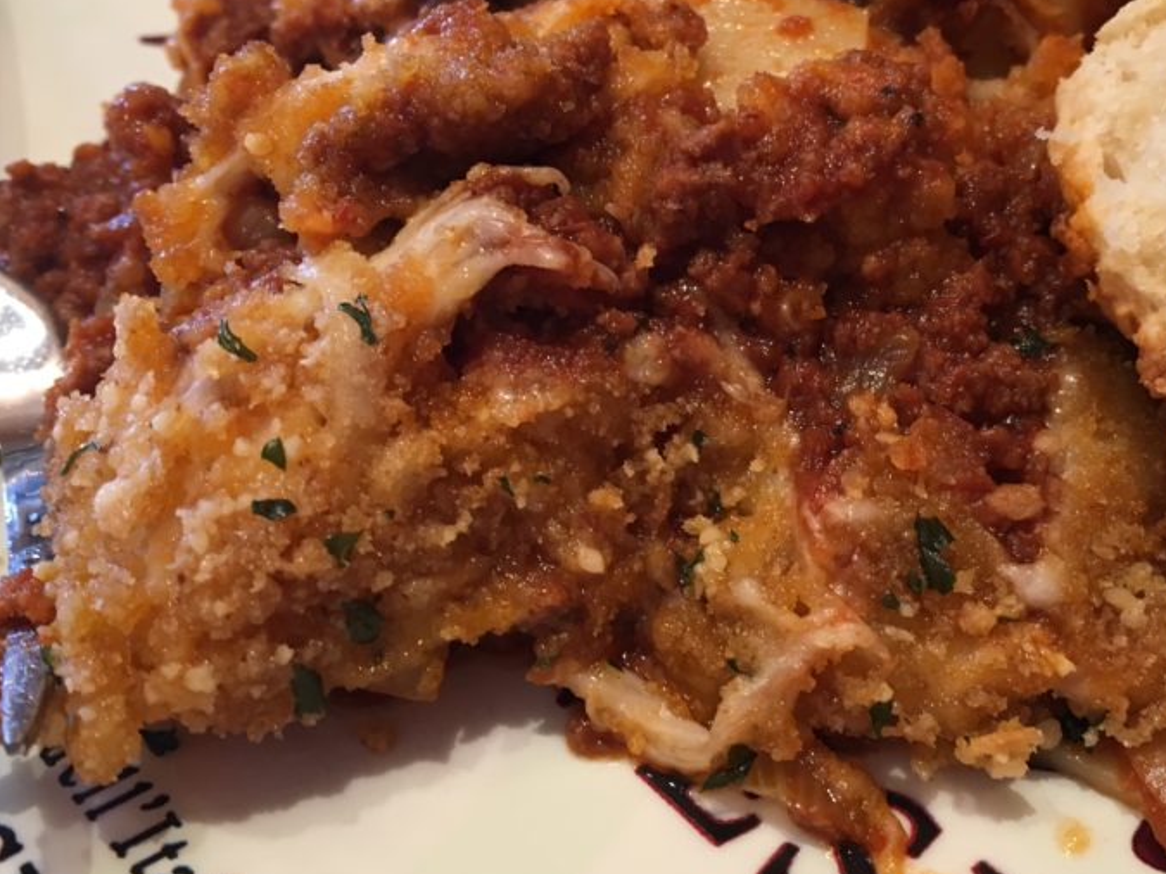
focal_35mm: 44
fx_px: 1482
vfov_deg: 32.8
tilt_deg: -37.4
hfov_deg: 42.4
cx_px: 772
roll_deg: -0.6
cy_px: 347
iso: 64
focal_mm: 4.15
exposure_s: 1/30
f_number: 2.2
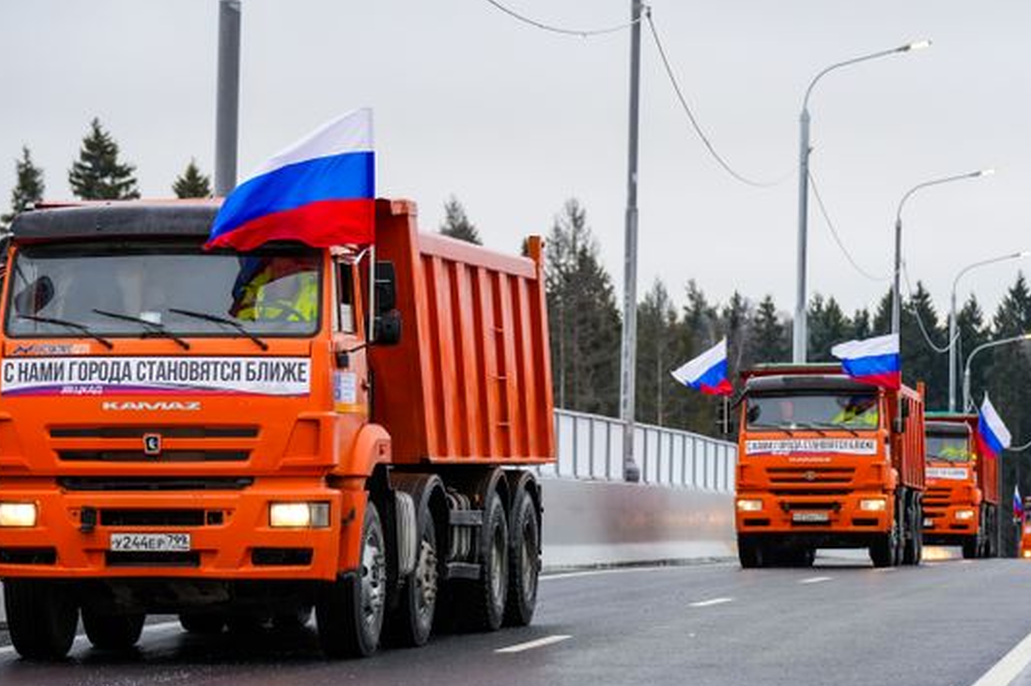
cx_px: 572
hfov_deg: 12.5
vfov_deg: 8.4
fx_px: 4695
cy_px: 357
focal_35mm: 164
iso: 1000
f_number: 4.5
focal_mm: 125
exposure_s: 1/500
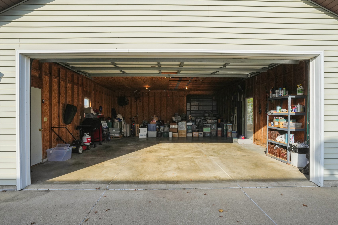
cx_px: 169
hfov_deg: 93.3
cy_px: 112
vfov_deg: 70.4
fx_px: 160
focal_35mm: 17
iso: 800
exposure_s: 1/1250
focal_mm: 17
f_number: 9
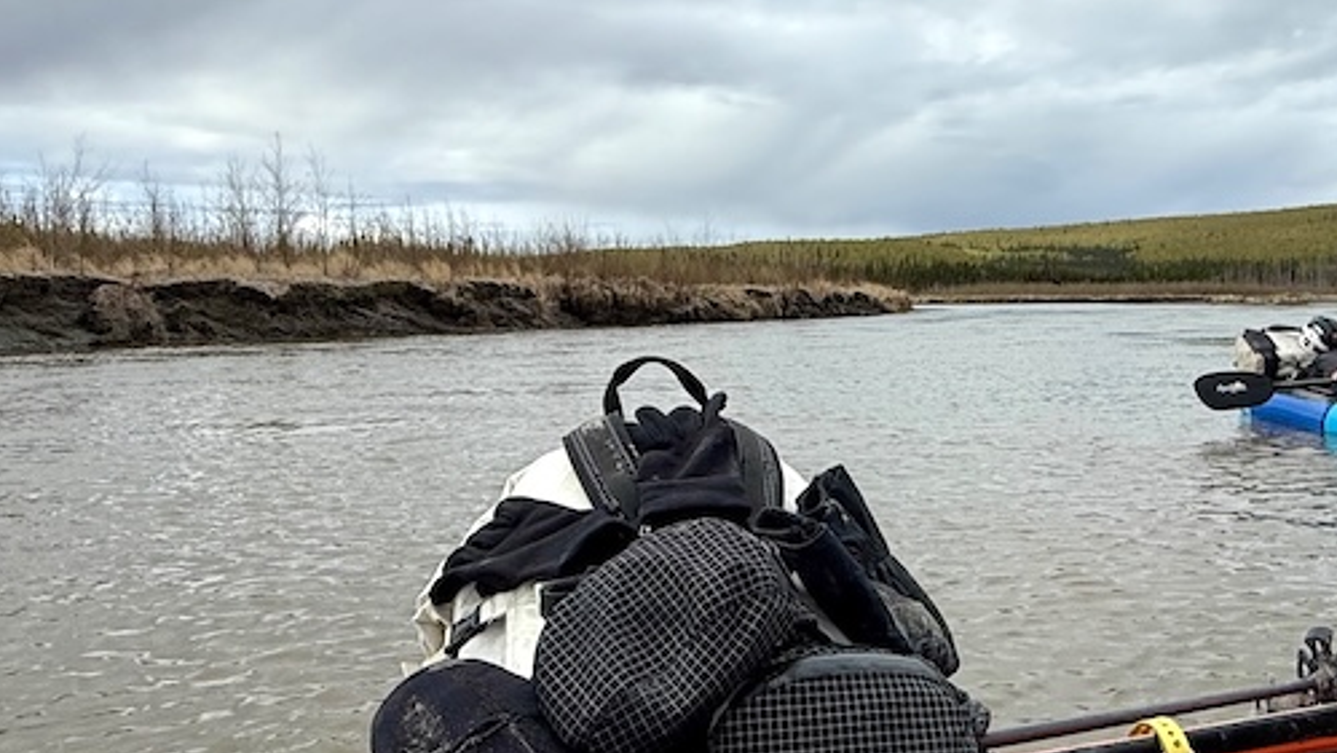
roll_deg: +0.4
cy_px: 311
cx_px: 868
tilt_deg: -0.6
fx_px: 1170
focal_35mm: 33
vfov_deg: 35.6
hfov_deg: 58.4
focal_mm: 2.22
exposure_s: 1/2410
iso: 50
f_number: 2.2
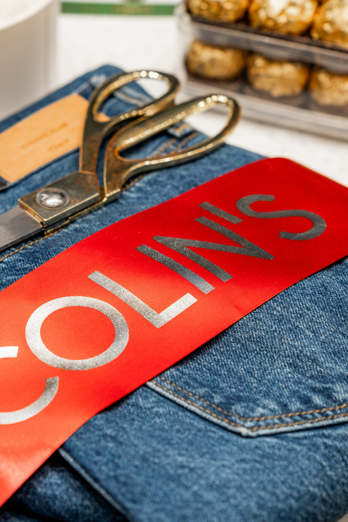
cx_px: 95
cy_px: 197
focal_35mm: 122
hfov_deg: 11.2
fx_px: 1769
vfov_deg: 16.8
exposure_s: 1/250
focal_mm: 75
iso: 500
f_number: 4.5
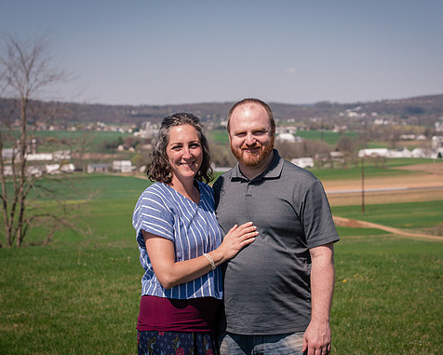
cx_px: 235
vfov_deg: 19.2
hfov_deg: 23.8
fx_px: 1049
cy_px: 178
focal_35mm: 80
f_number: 6.3
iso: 200
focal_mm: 70
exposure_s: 1/500
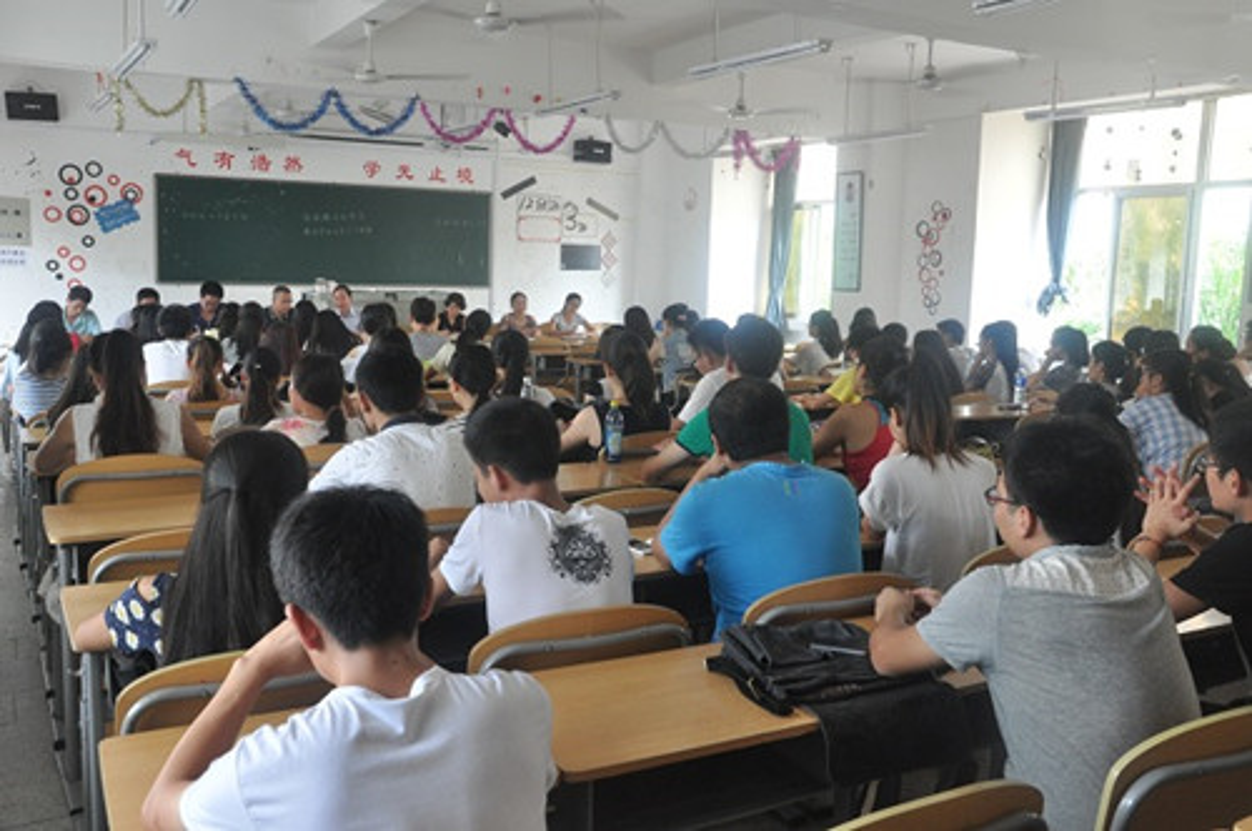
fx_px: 1146
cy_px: 416
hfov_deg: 57.3
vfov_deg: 39.9
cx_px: 626
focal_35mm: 33
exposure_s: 1/30
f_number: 8
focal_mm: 22
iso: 800
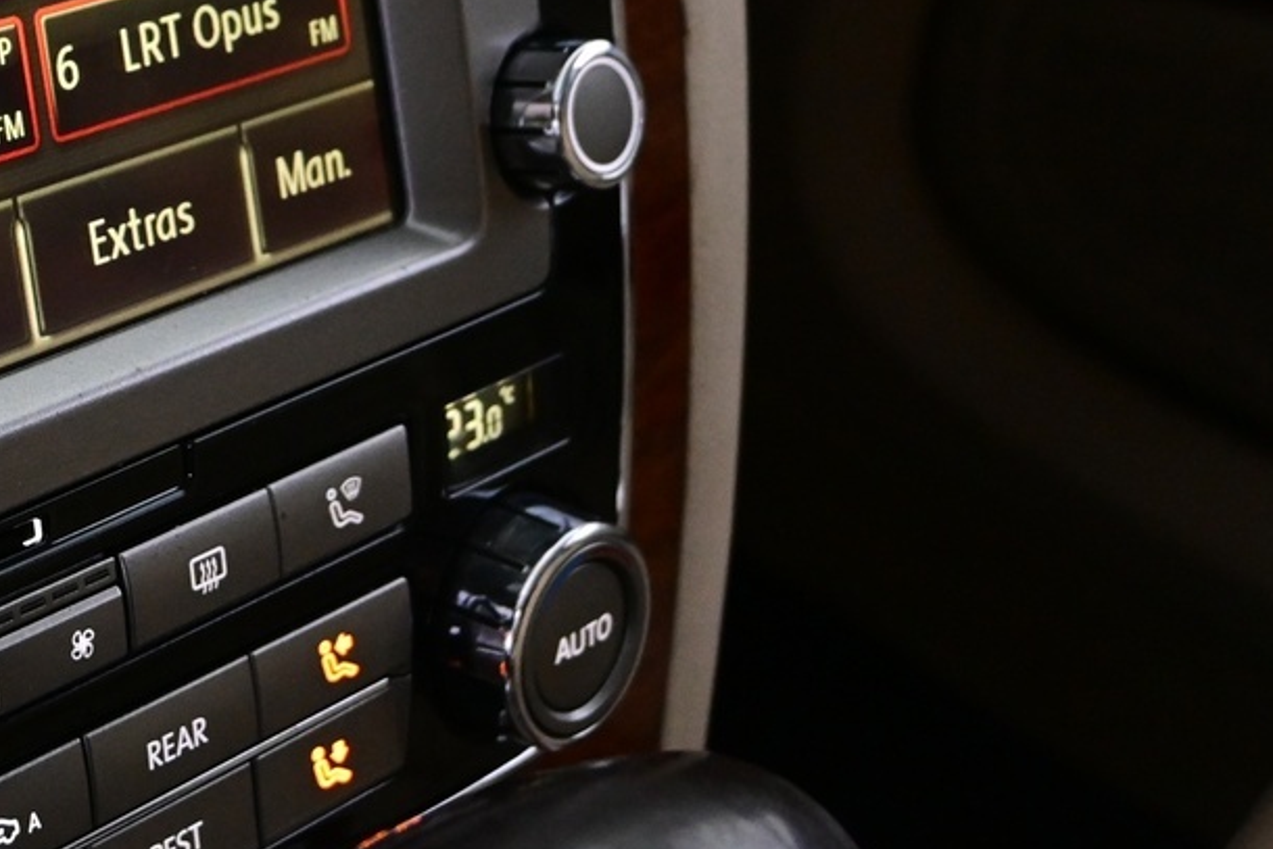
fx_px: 2747
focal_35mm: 78
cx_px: -188
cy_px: -52
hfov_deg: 24.1
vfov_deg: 17.1
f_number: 3.8
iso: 2000
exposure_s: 1/30
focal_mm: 19.5
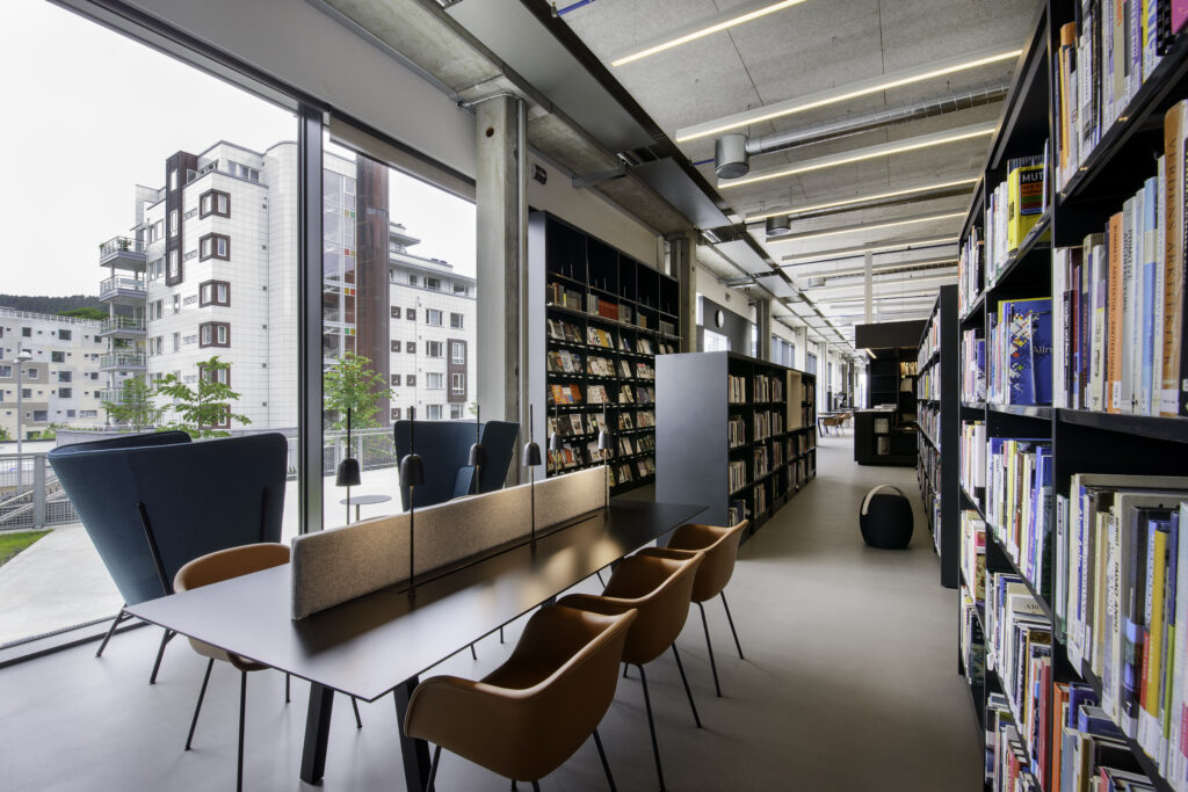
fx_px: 528
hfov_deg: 96.7
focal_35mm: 16
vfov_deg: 73.8
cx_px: 594
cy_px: 396
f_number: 11
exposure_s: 1/2.5
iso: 100
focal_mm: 16
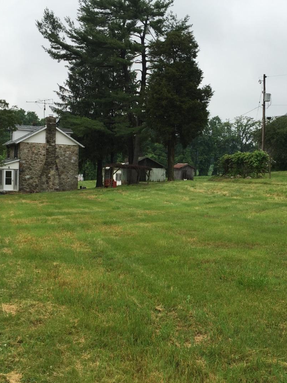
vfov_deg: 47.9
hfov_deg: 36.7
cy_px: 193
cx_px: 168
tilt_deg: -3.4
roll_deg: -2.8
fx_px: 431
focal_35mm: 39
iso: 32
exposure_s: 1/565
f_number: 2.2
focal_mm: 4.15
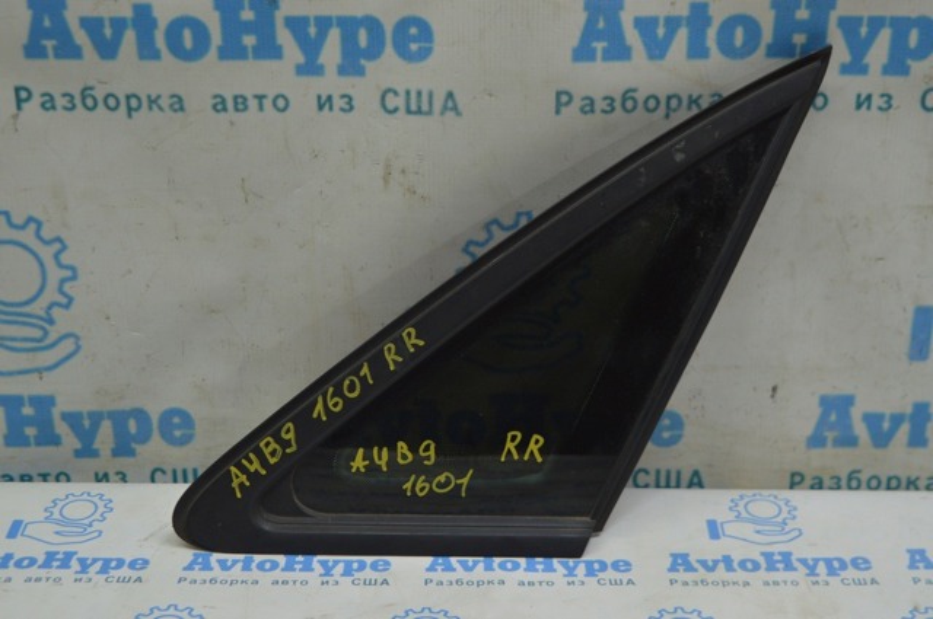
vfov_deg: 25.0
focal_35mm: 54
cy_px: 310
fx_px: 1398
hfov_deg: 36.9
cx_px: 466
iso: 400
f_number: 5.6
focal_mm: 36
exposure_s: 1/40
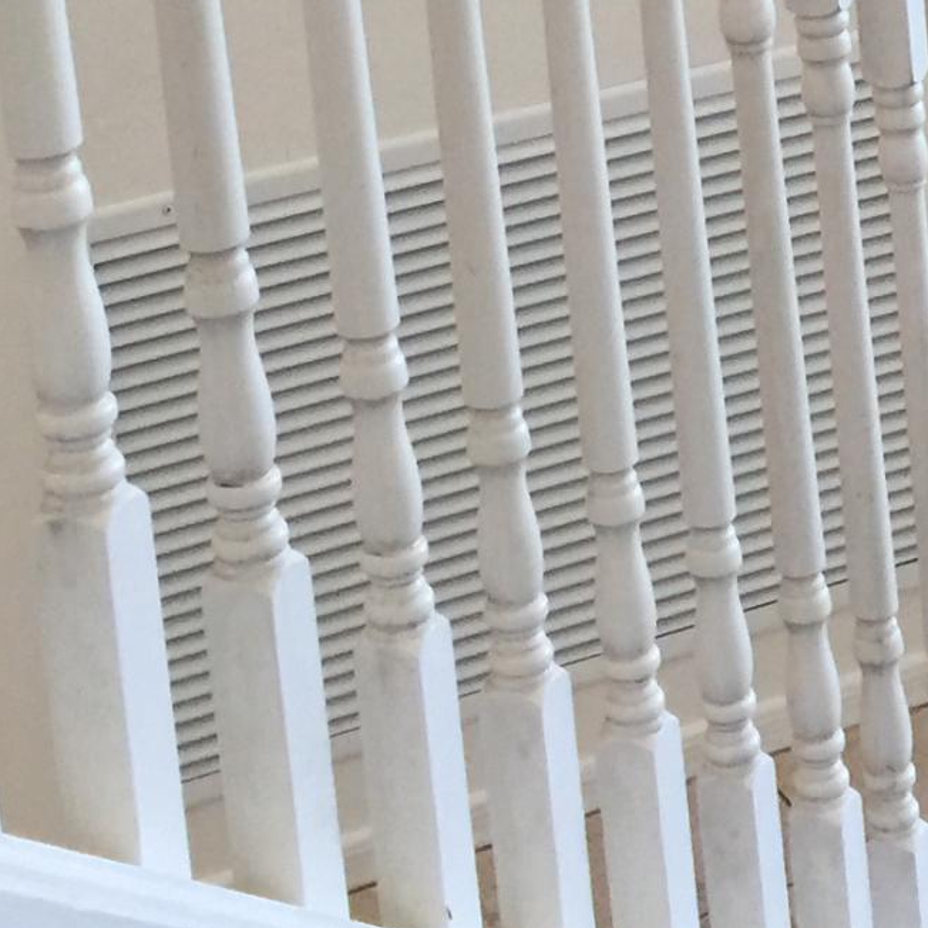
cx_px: 789
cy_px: -528
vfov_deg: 13.7
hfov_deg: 14.7
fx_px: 3579
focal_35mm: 118
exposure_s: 1/30
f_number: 2.2
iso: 50
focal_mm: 4.15
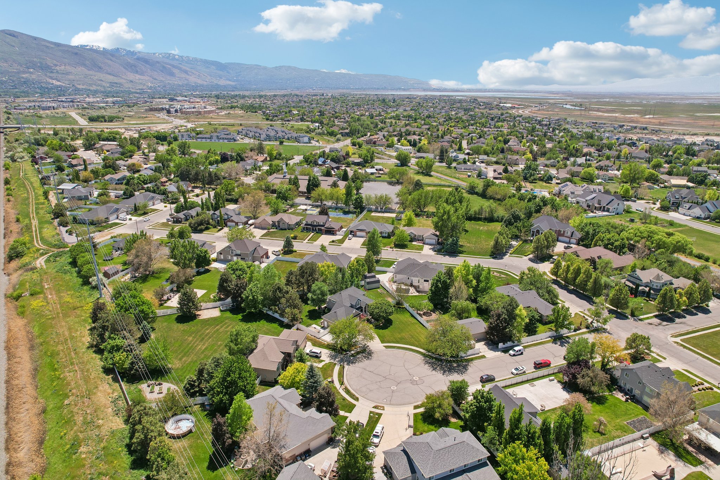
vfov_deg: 57.2
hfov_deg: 78.6
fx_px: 440
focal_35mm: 22
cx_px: 360
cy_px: 240
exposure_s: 1/90
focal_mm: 8.4
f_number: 2.8
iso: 130
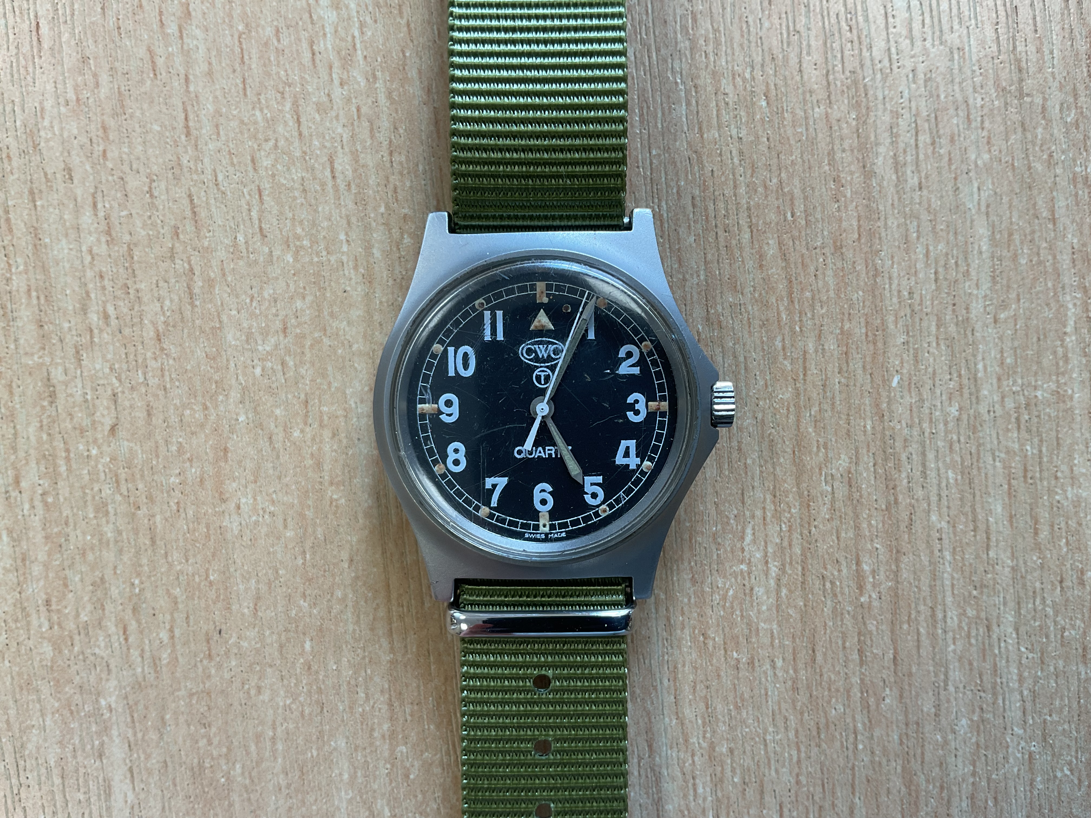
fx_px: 914
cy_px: 409
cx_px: 546
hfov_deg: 61.7
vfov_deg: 48.2
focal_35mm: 29
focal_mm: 3
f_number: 1.8
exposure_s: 1/120
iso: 32
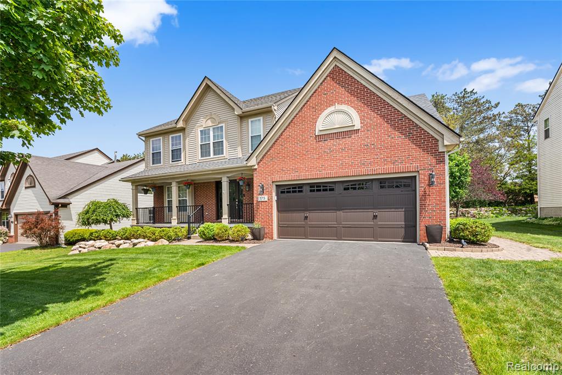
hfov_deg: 96.8
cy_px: 188
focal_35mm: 16
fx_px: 250
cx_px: 281
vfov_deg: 73.7
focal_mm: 16
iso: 250
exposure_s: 1/125
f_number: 8
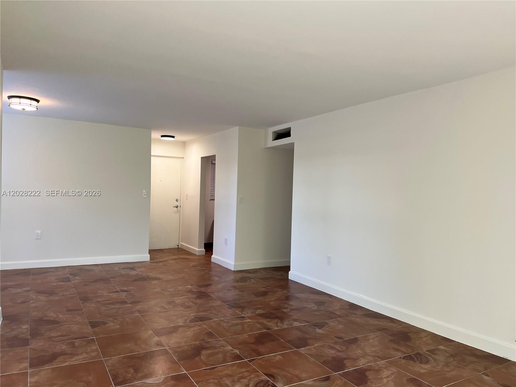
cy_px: 194
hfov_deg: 67.3
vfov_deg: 53.1
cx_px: 258
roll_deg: -1.4
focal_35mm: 26
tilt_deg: -0.3
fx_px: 388
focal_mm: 5.7
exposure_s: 1/120
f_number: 1.5
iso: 100
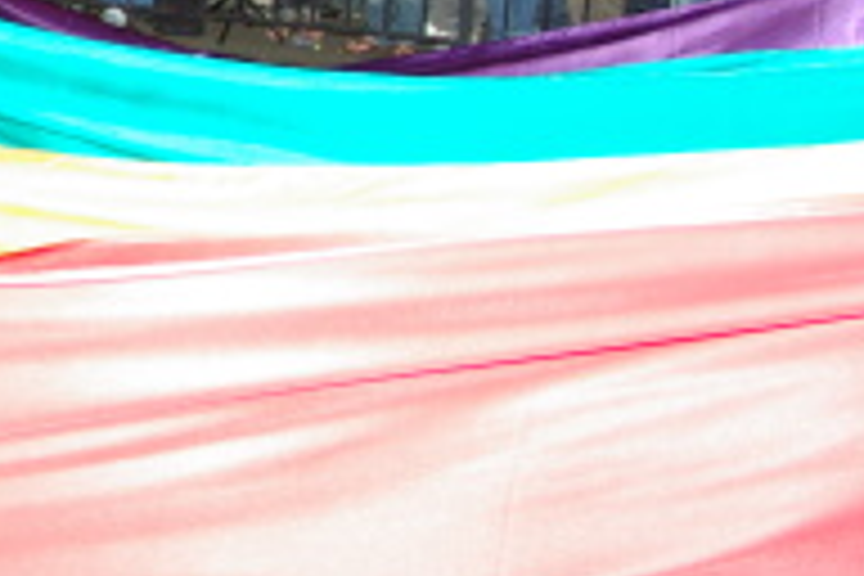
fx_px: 2400
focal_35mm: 100
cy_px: -22
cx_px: -171
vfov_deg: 13.5
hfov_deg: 19.3
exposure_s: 1/30
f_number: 3.5
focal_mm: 20
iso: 400
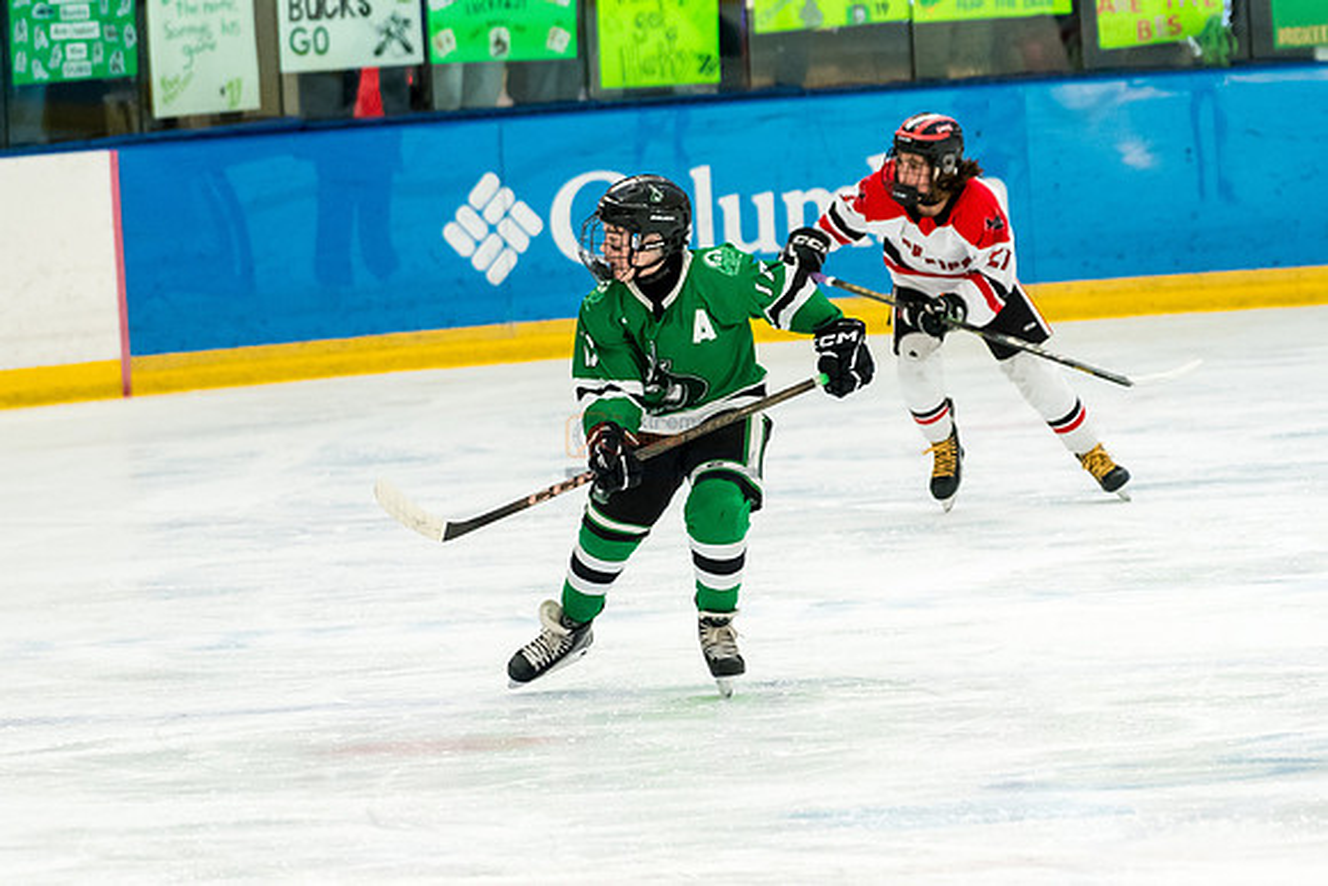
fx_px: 13198
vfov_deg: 3.8
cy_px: 420
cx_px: 687
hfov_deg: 5.8
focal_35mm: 358
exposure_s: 1/2000
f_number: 2.8
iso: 2000
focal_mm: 150
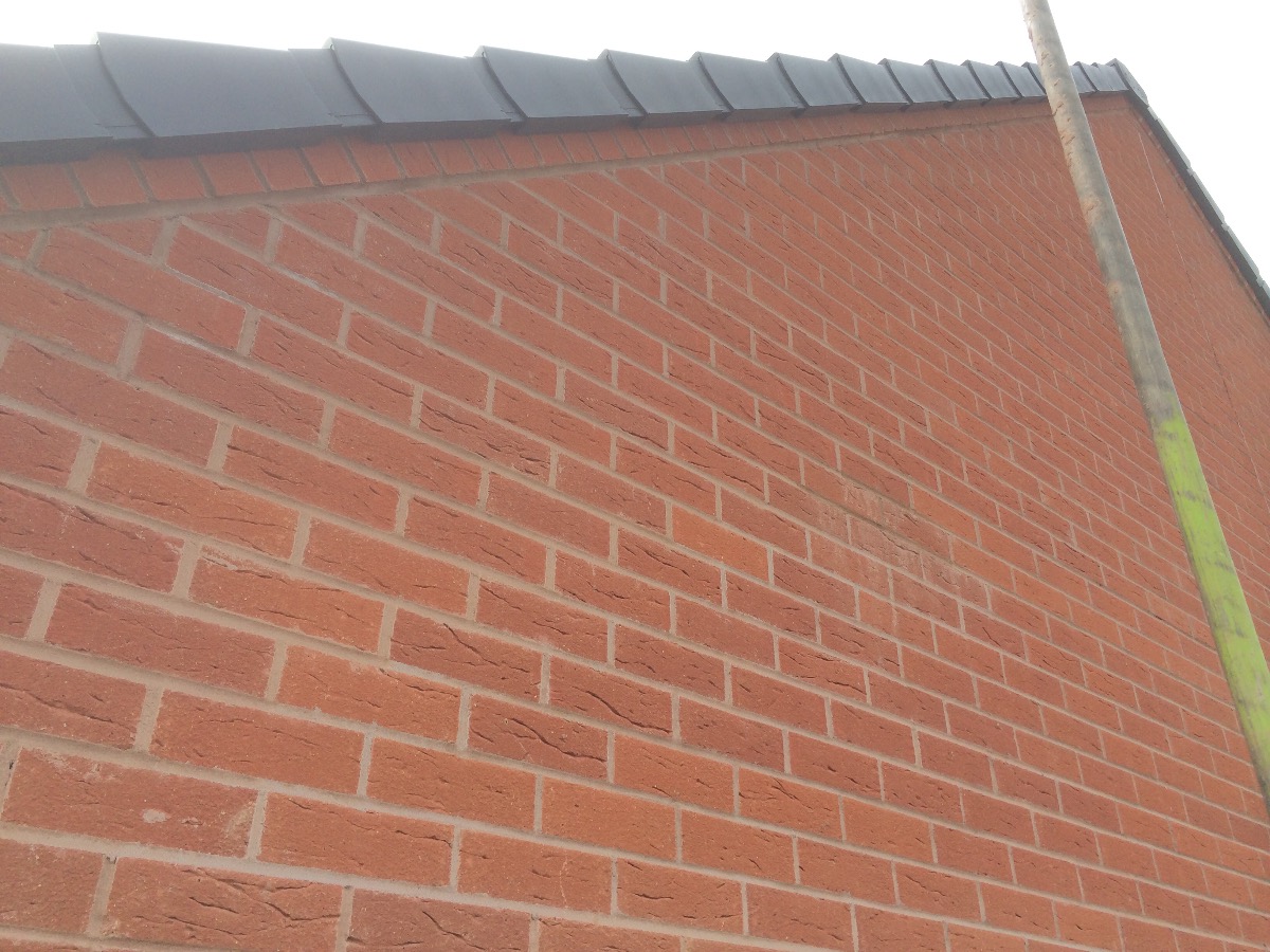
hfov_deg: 60.0
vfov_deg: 46.8
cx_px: 635
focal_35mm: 30
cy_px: 476
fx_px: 1101
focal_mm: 4.12
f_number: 2.2
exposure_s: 1/1080
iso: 40
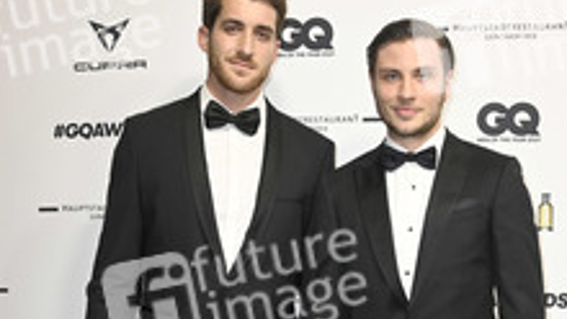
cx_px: 309
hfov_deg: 34.3
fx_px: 918
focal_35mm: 61
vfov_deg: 18.3
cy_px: 419
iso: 800
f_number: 5.6
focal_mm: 32
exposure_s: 1/80
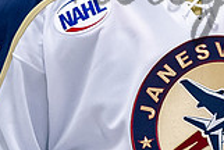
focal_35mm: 1470
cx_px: 104
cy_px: -50
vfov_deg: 0.9
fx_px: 9163
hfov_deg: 1.4
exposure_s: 1/800
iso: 2000
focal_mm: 155
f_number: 3.2
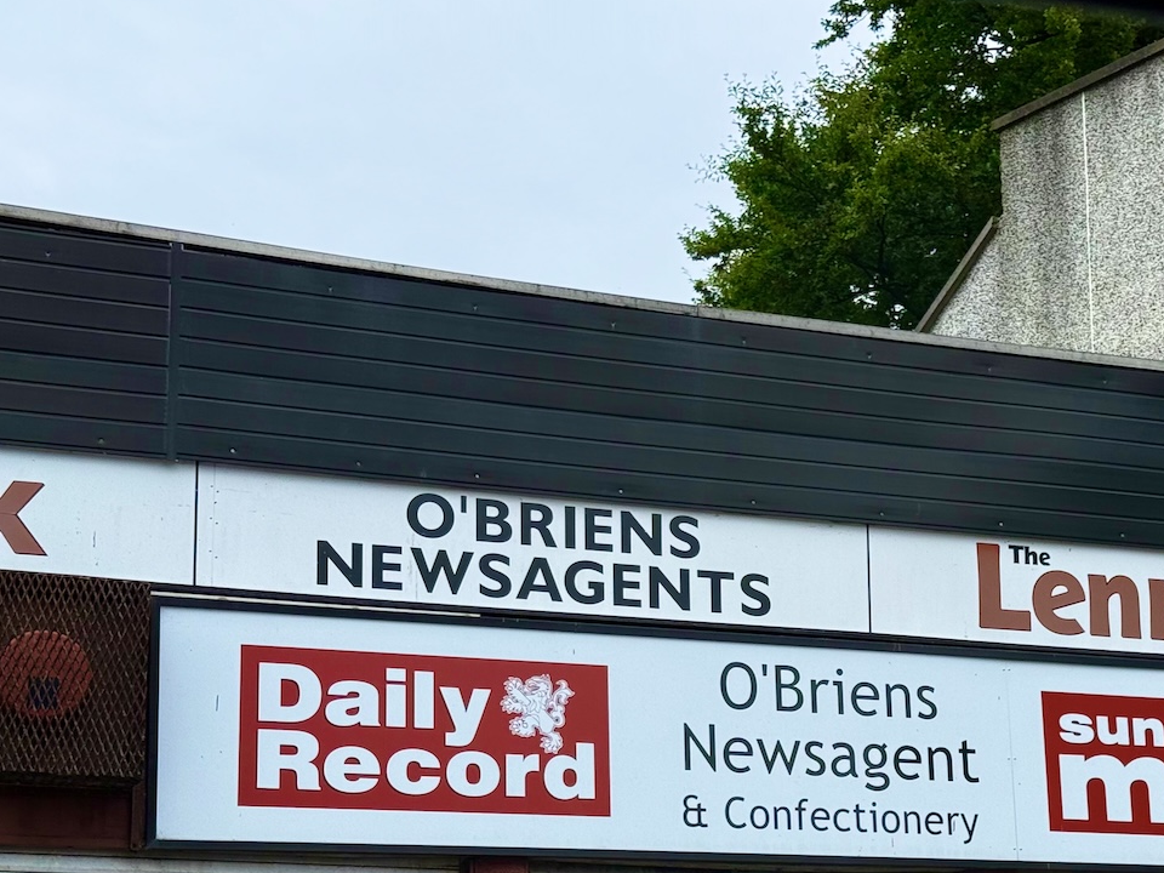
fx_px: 2522
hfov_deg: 25.8
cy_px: 654
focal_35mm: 75
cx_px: 827
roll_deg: +1.3
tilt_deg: +12.7
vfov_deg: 19.5
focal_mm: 6.76
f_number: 1.78
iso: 64
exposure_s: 1/1642
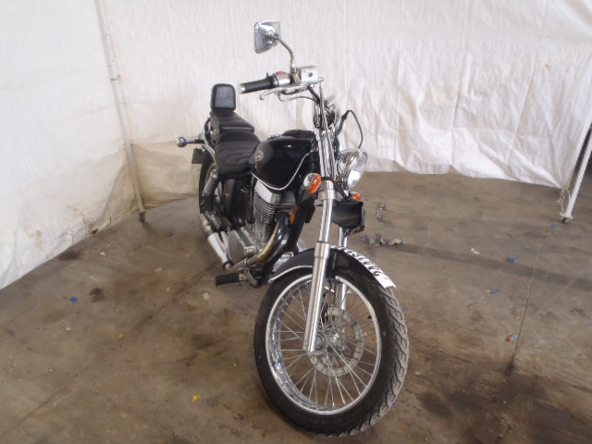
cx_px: 296
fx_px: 479
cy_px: 222
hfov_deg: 63.4
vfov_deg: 49.7
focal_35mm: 28
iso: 100
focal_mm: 5
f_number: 3.5
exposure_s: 1/40
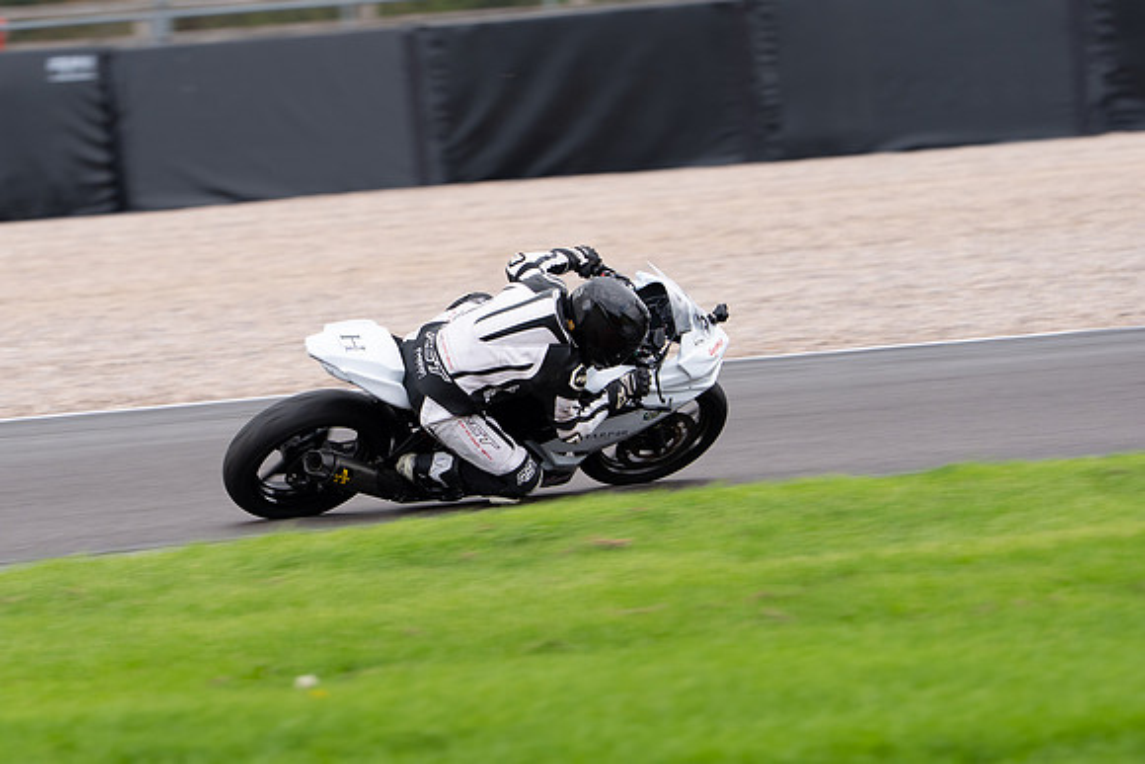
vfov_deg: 3.0
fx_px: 14715
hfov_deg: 4.5
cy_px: 394
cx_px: 368
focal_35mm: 463
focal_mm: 330
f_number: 5.6
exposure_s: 1/400
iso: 320
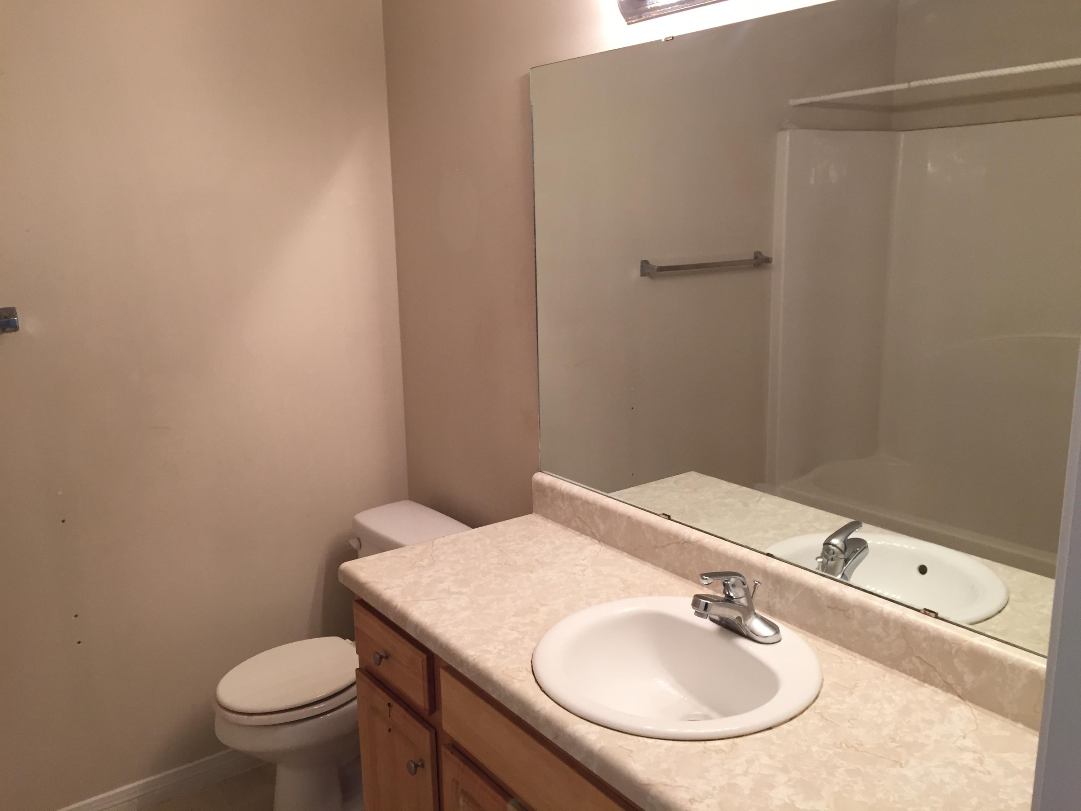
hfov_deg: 61.7
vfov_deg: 48.2
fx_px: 906
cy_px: 406
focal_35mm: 29
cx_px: 540
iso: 32
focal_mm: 4.15
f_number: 2.2
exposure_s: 1/30
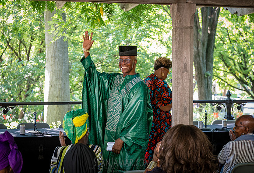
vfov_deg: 20.8
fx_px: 471
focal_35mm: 66
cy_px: 80
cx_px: 140
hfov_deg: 30.2
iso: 2000
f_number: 4.5
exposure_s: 1/125
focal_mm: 60
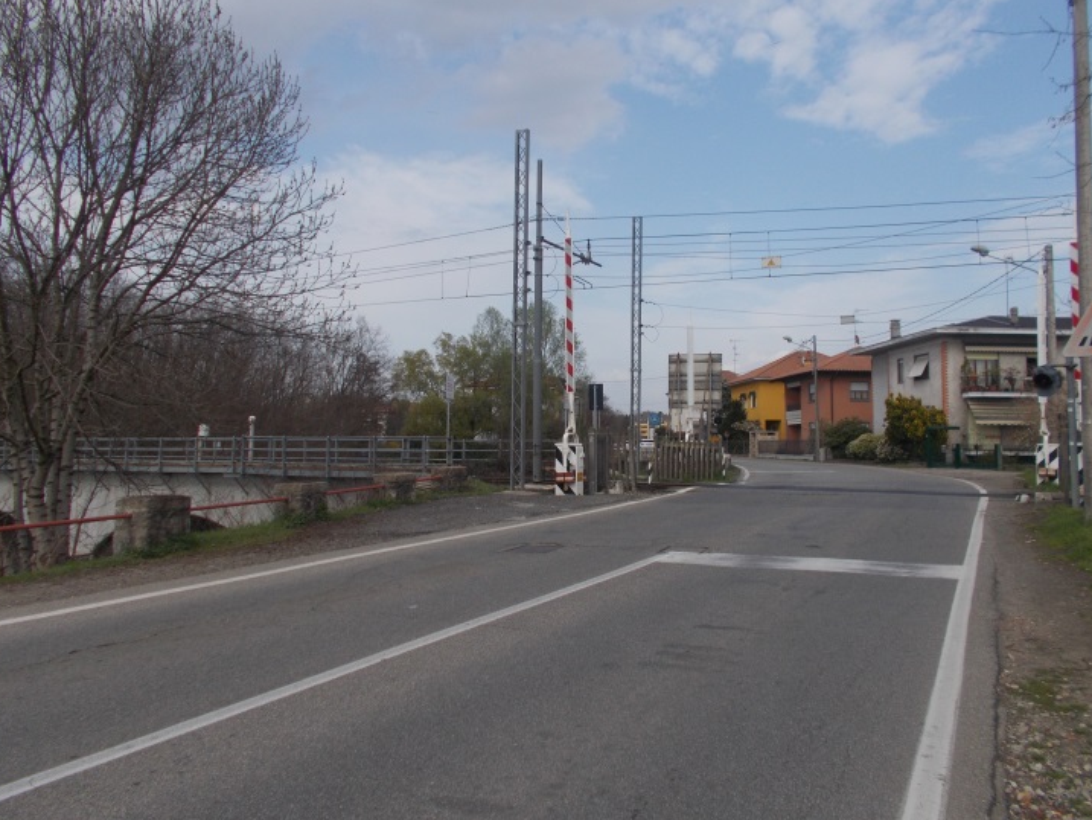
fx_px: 915
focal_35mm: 29
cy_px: 375
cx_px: 586
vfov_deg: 48.2
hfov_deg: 61.6
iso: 80
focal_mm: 4.6
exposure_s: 1/160
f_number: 8
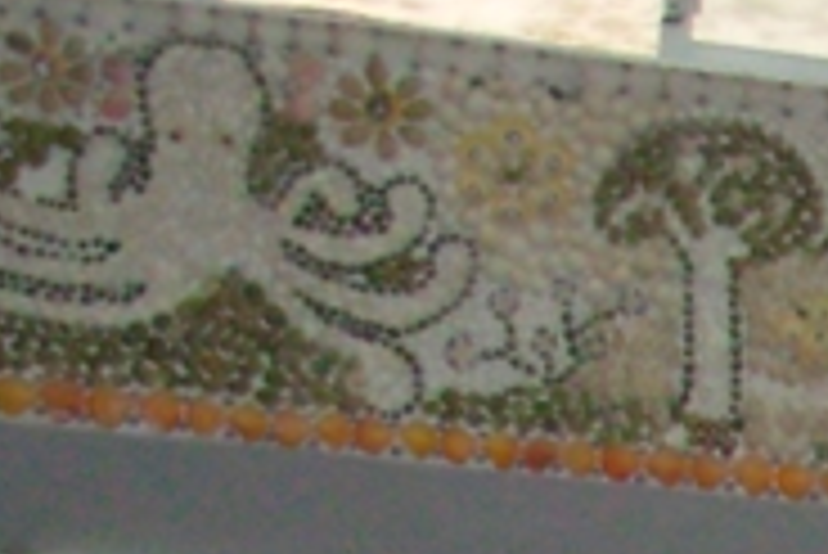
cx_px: 1796
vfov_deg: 6.2
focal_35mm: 206
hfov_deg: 9.2
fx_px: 4742
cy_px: 1603
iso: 200
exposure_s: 1/128
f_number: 2.9
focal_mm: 6.3
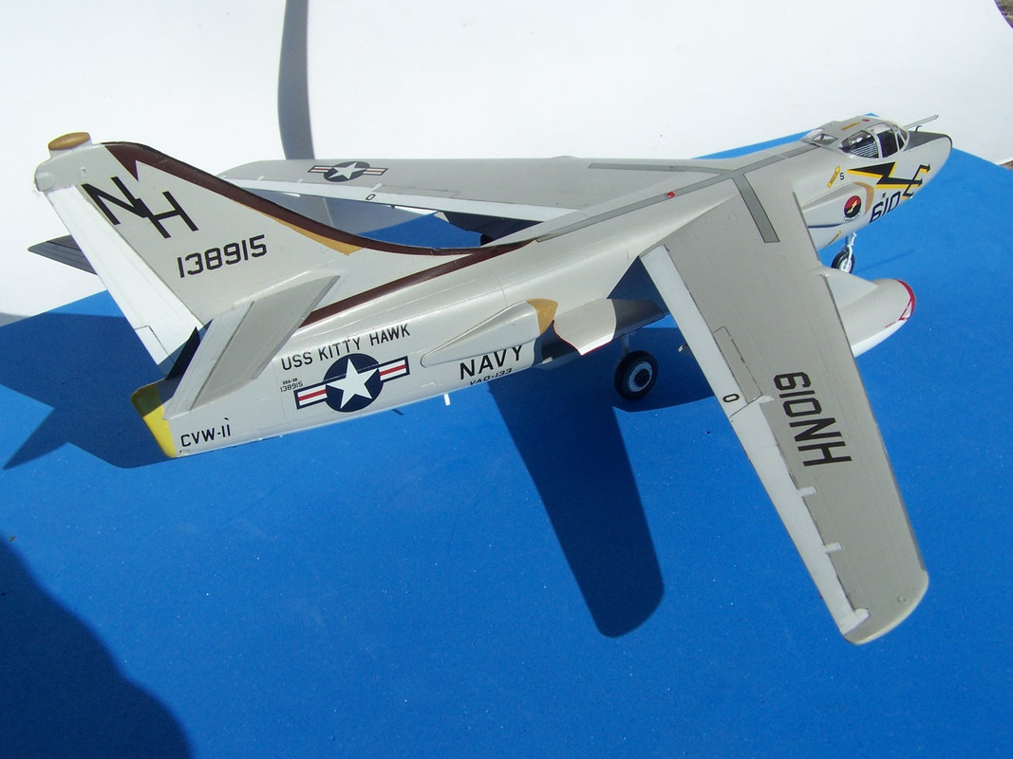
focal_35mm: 38
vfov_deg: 37.7
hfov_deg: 49.0
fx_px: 1112
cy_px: 380
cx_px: 506
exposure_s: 1/1000
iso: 80
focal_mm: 6.3
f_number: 5.6
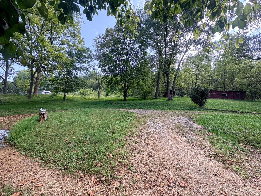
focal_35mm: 14
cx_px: 130
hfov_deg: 102.1
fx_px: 106
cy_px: 98
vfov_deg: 85.7
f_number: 2.2
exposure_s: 1/327
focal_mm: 2.22
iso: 64
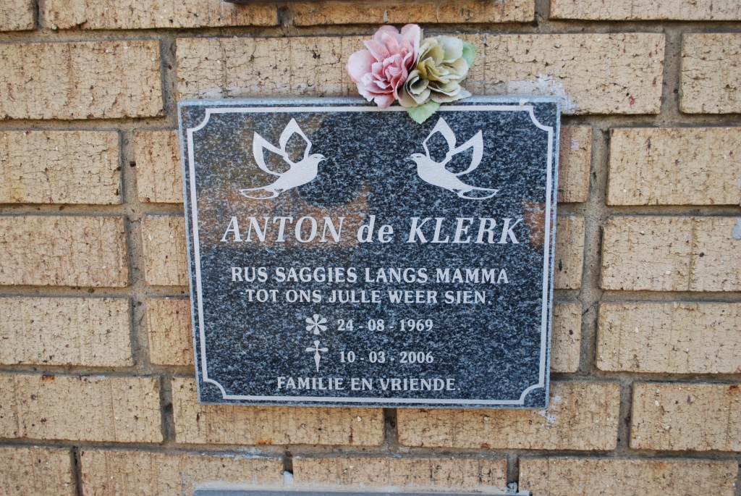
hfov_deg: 46.4
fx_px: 865
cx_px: 370
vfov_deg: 32.0
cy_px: 248
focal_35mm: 42
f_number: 5
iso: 200
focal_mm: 28
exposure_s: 1/100
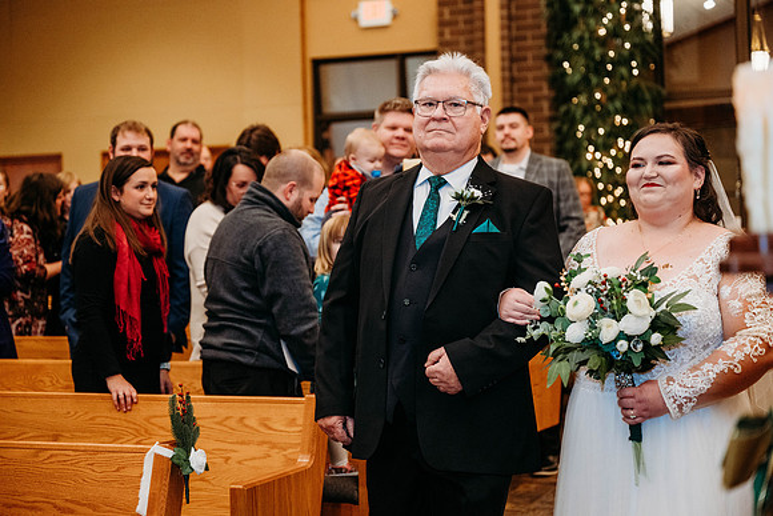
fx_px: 1503
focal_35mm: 70
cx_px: 386
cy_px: 258
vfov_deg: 19.5
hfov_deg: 28.8
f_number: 2.8
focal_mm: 70
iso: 2000
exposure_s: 1/200
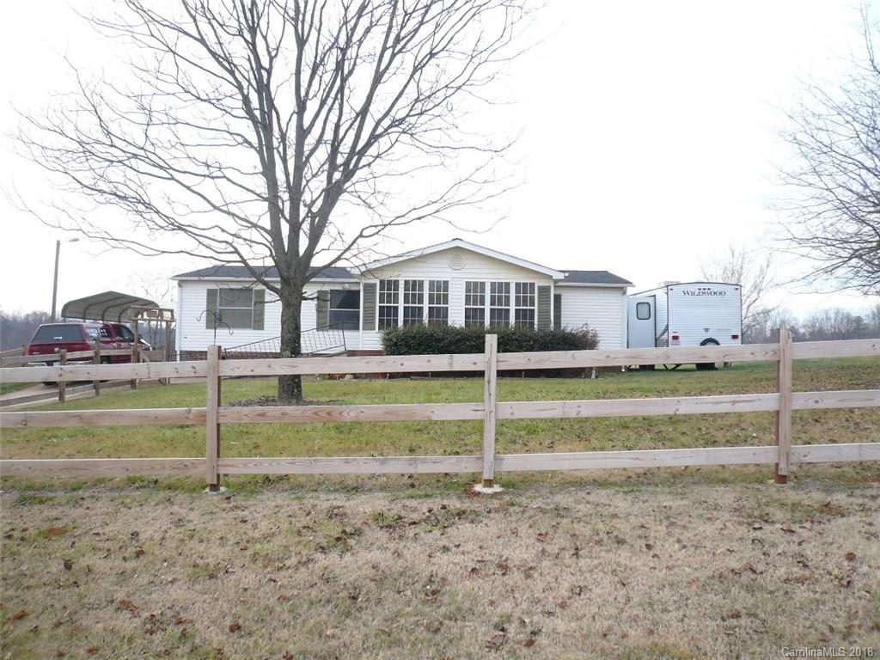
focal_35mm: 28
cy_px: 330
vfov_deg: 49.7
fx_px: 712
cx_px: 440
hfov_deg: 63.4
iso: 100
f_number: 2.8
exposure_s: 1/400
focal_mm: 4.6
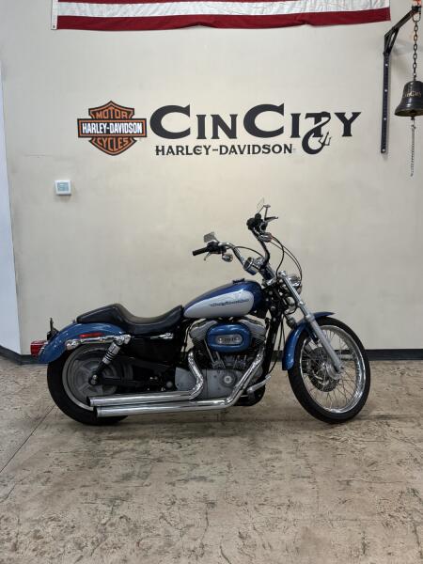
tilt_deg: -7.4
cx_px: 212
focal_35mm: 28
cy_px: 282
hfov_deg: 49.7
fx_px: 456
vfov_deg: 63.4
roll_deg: +0.2
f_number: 1.8
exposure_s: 1/60
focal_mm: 3
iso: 100
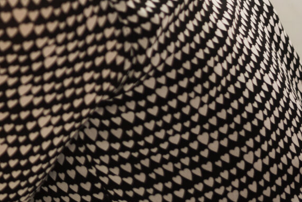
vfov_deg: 6.1
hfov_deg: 8.8
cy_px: -74
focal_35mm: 224
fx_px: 1879
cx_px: -220
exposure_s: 1/125
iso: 125
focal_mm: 50
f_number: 2.2
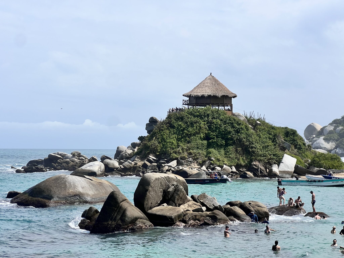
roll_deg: +0.0
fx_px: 765
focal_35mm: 77
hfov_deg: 25.3
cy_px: 129
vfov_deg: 19.1
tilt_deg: +2.7
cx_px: 172
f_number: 2.8
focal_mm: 9
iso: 32
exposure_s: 1/1488
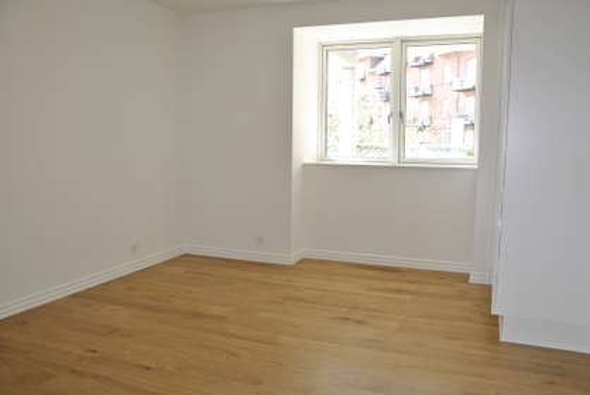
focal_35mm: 27
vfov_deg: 48.1
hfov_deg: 67.3
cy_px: 198
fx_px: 443
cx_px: 295
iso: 200
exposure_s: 1/80
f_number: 4.5
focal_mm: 18
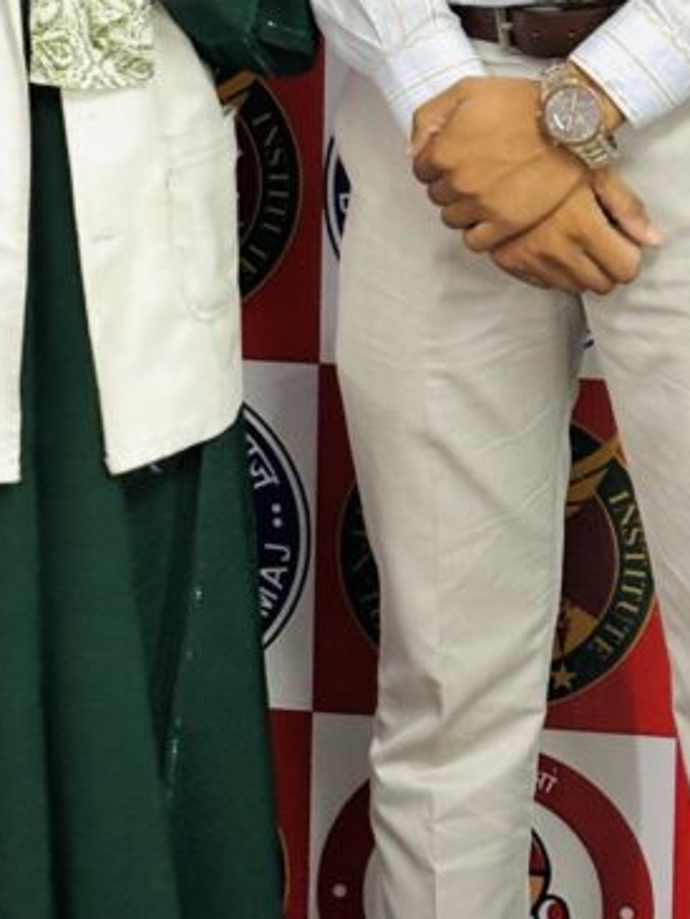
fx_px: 3878
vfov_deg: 13.0
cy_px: -295
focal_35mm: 146
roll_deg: -0.9
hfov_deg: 10.2
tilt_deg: -7.0
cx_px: 244
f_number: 1.6
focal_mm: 5.96
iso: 200
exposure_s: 1/33
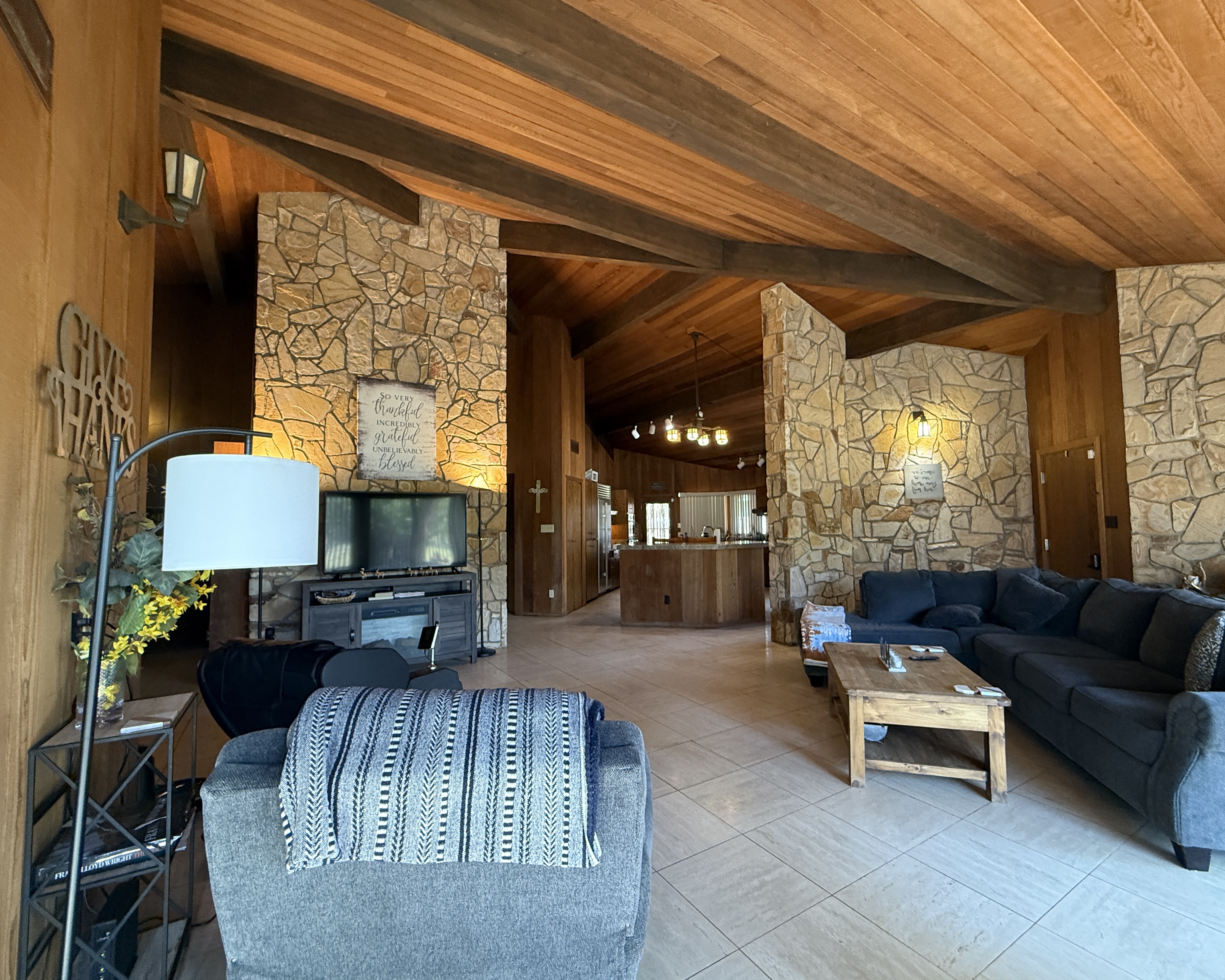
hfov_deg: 96.8
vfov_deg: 84.0
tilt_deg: +3.5
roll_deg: +0.3
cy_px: 496
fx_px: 544
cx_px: 628
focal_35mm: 15
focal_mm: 2.22
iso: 400
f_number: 2.2
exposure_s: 1/60
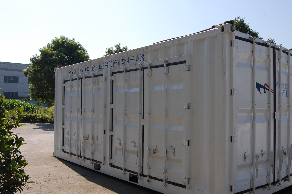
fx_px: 280
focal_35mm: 35
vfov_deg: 38.2
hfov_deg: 54.8
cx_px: 165
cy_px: 98
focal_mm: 19
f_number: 9
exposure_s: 1/320
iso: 200
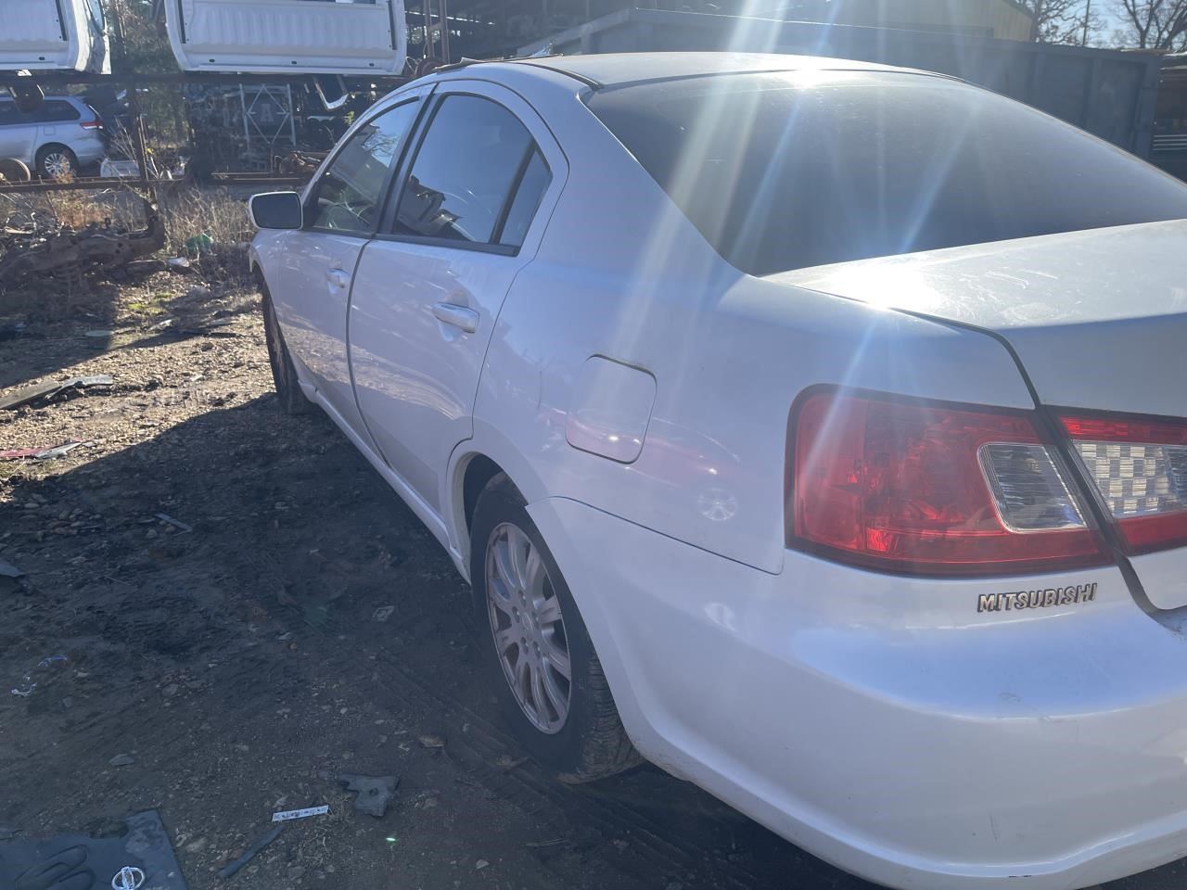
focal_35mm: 25
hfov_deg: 69.4
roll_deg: -1.2
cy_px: 445
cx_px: 594
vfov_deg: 54.9
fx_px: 857
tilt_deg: -20.0
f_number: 1.6
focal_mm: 5.1
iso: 32
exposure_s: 1/1795
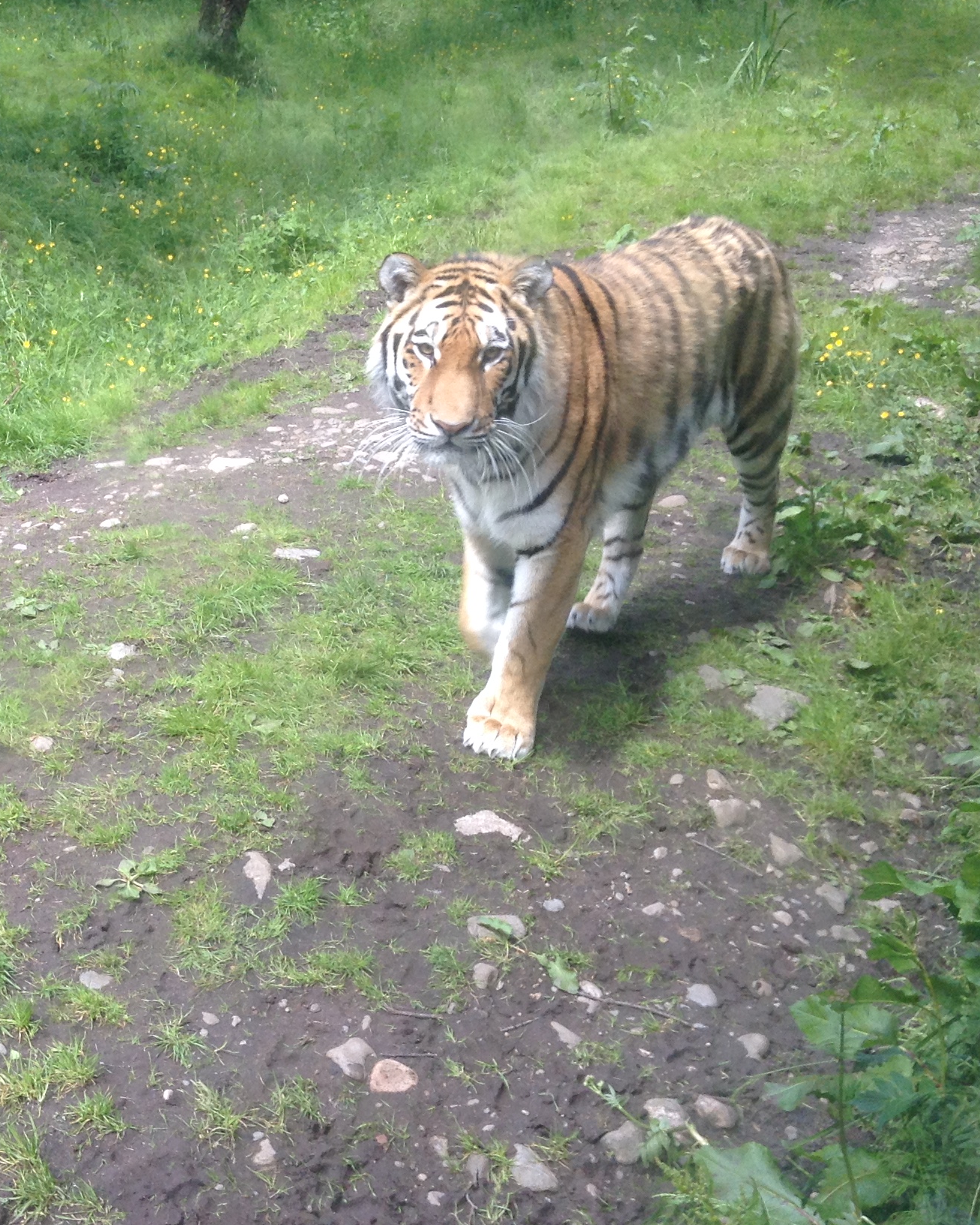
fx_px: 1849
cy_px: 641
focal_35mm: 51
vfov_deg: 36.6
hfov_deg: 29.2
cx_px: 238
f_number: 2.4
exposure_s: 1/120
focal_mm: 3.3
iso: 40
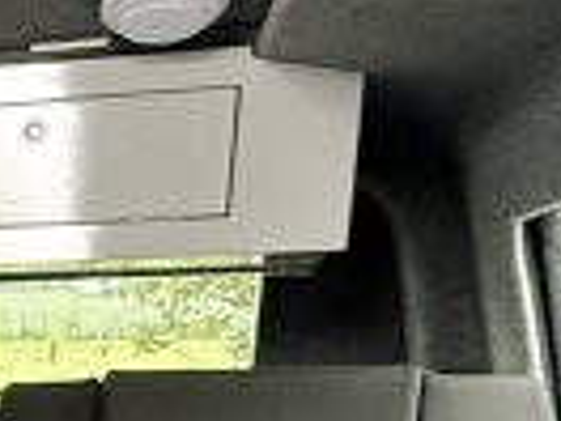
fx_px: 1766
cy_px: 770
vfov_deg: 12.4
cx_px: -697
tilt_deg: -12.2
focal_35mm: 109
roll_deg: +0.6
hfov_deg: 13.9
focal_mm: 2.22
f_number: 2.2
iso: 250
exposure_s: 1/99
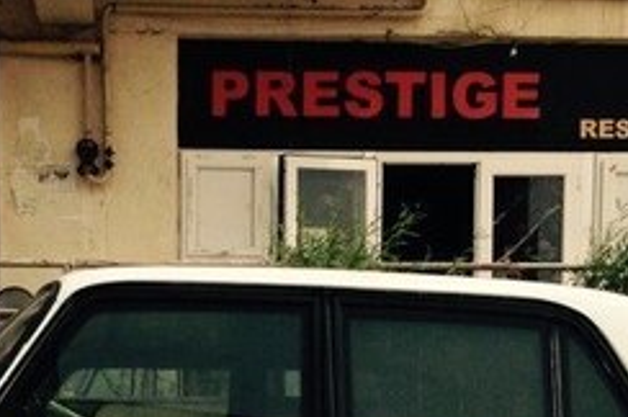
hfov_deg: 21.9
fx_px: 1620
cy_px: 635
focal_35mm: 93
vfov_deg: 13.7
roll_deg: -0.5
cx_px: 247
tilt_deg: -4.4
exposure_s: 1/2008
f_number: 2.4
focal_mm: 4.12
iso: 50
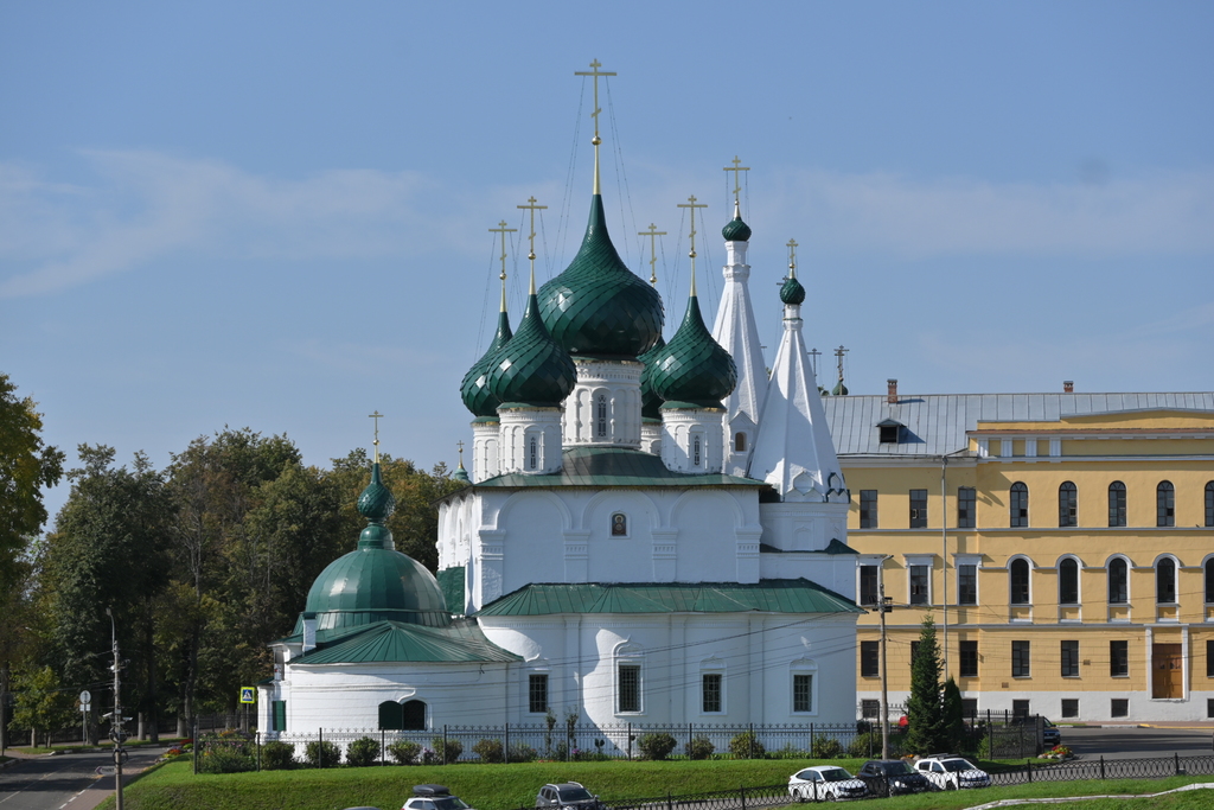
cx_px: 607
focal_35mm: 120
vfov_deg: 11.4
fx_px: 4047
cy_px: 405
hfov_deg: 17.1
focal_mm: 80
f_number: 7.1
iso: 100
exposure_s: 1/800
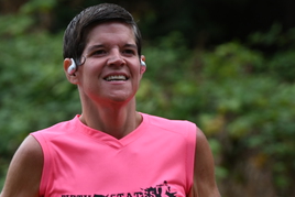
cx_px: 142
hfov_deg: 5.0
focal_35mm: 411
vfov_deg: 3.3
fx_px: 3370
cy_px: 165
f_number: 6.3
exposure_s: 1/500
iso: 400
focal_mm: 200
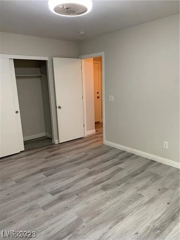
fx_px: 180
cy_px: 120
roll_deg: +2.0
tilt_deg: -12.6
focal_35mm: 26
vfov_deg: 67.3
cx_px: 90
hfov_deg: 53.1
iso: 160
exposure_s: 1/60
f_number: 1.8
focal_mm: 4.25
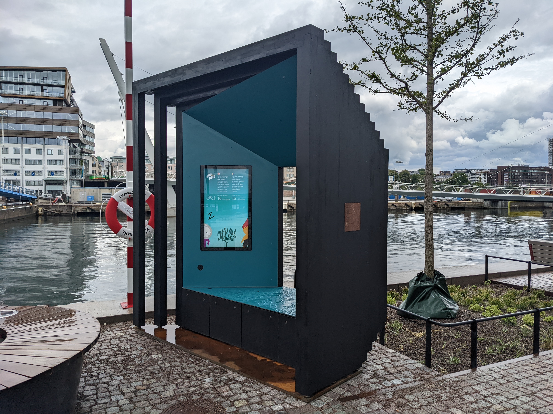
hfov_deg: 65.3
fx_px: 431
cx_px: 276
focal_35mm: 27
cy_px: 207
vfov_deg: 51.4
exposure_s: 1/4695
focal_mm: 4.38
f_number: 1.73
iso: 78
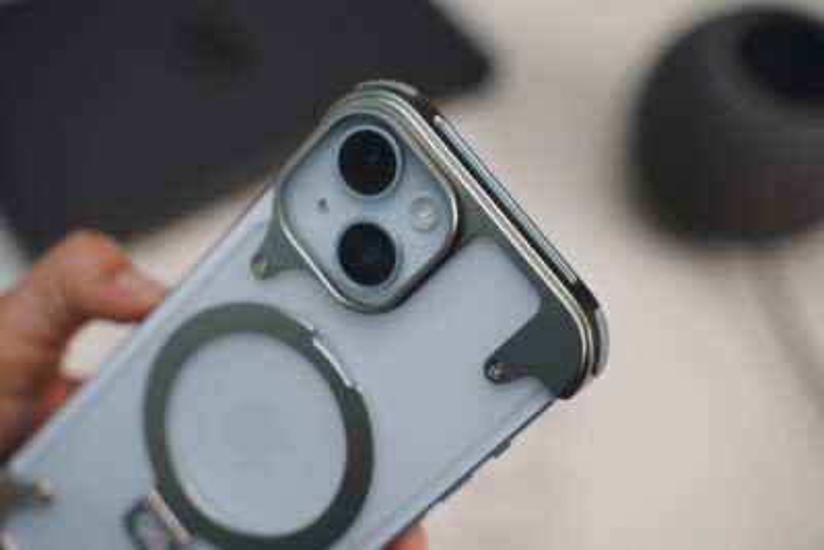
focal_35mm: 62
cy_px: 275
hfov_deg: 32.4
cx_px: 412
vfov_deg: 21.9
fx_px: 1420
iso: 1000
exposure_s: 1/80
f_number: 4
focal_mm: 62
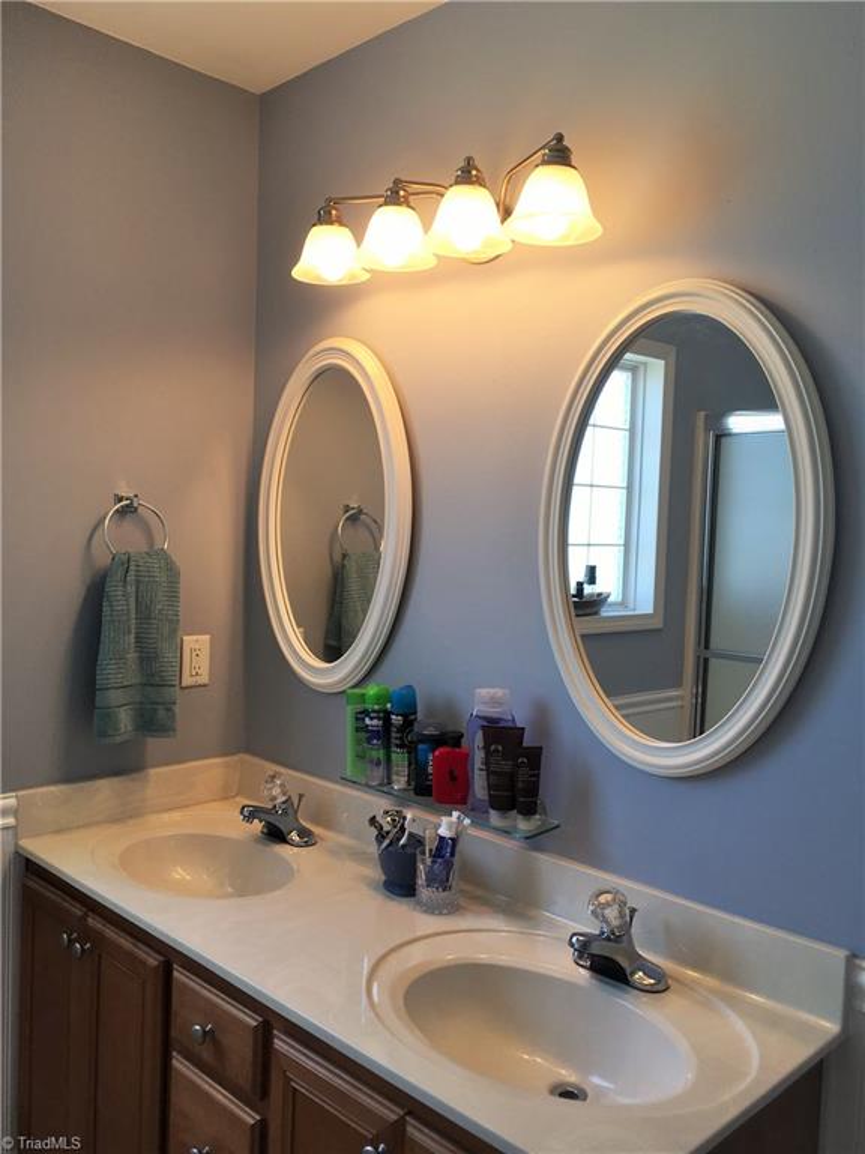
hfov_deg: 48.2
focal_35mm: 29
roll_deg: -2.5
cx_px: 432
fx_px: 966
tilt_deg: -5.2
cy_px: 577
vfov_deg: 61.7
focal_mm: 4.15
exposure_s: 1/60
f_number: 2.2
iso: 25
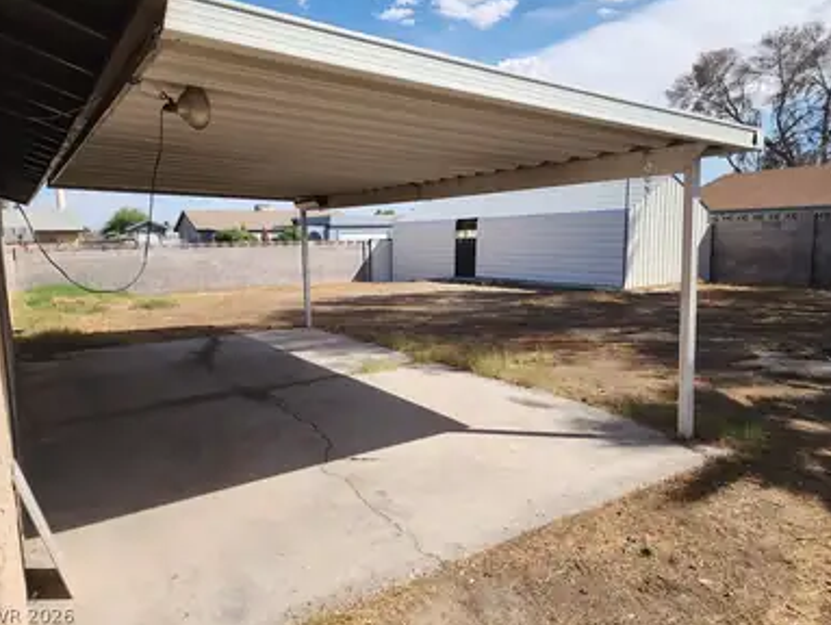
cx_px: 414
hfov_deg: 71.5
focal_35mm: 24
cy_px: 304
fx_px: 577
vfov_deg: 56.9
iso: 12
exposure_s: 1/1019
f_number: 1.8
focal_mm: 6.4
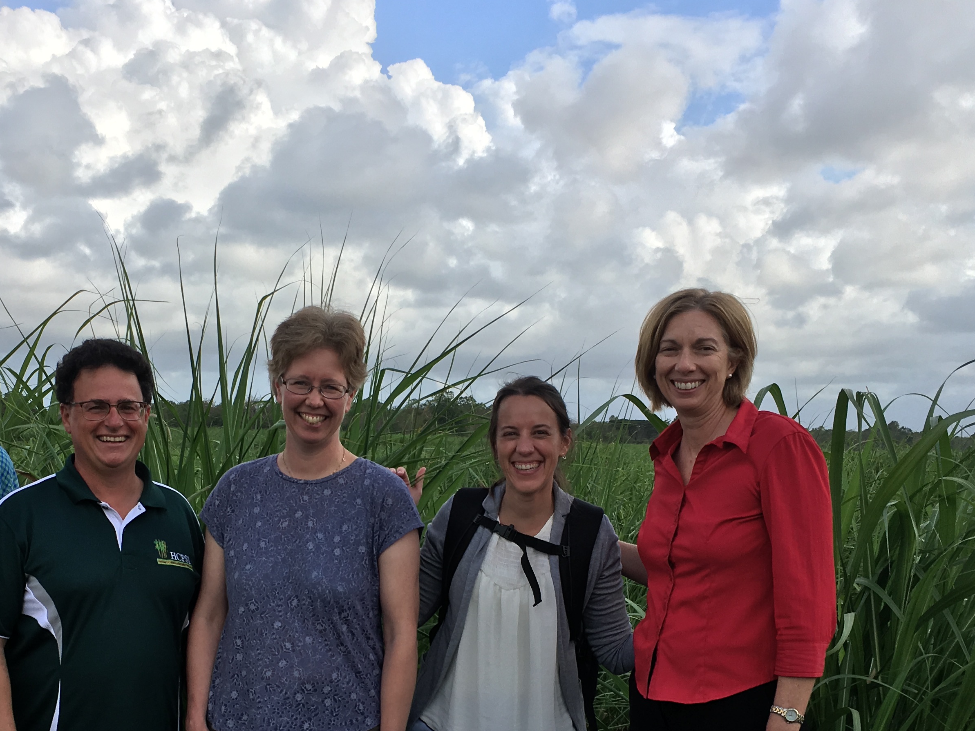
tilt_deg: -4.8
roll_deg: -1.5
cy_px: 564
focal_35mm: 49
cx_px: 385
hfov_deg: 38.7
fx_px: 1380
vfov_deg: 29.1
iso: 25
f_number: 2.2
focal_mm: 4.15
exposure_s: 1/1374
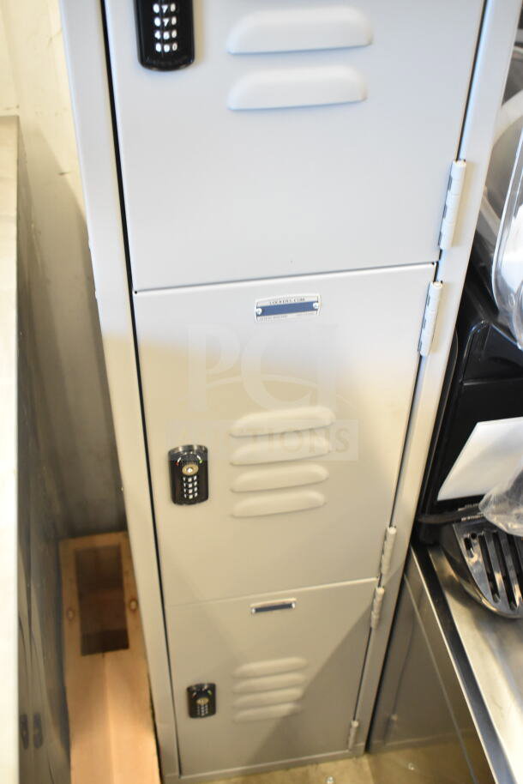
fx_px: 914
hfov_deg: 31.9
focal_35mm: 42
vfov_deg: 46.4
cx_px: 262
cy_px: 392
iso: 2200
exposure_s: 1/50
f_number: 4.2
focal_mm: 28
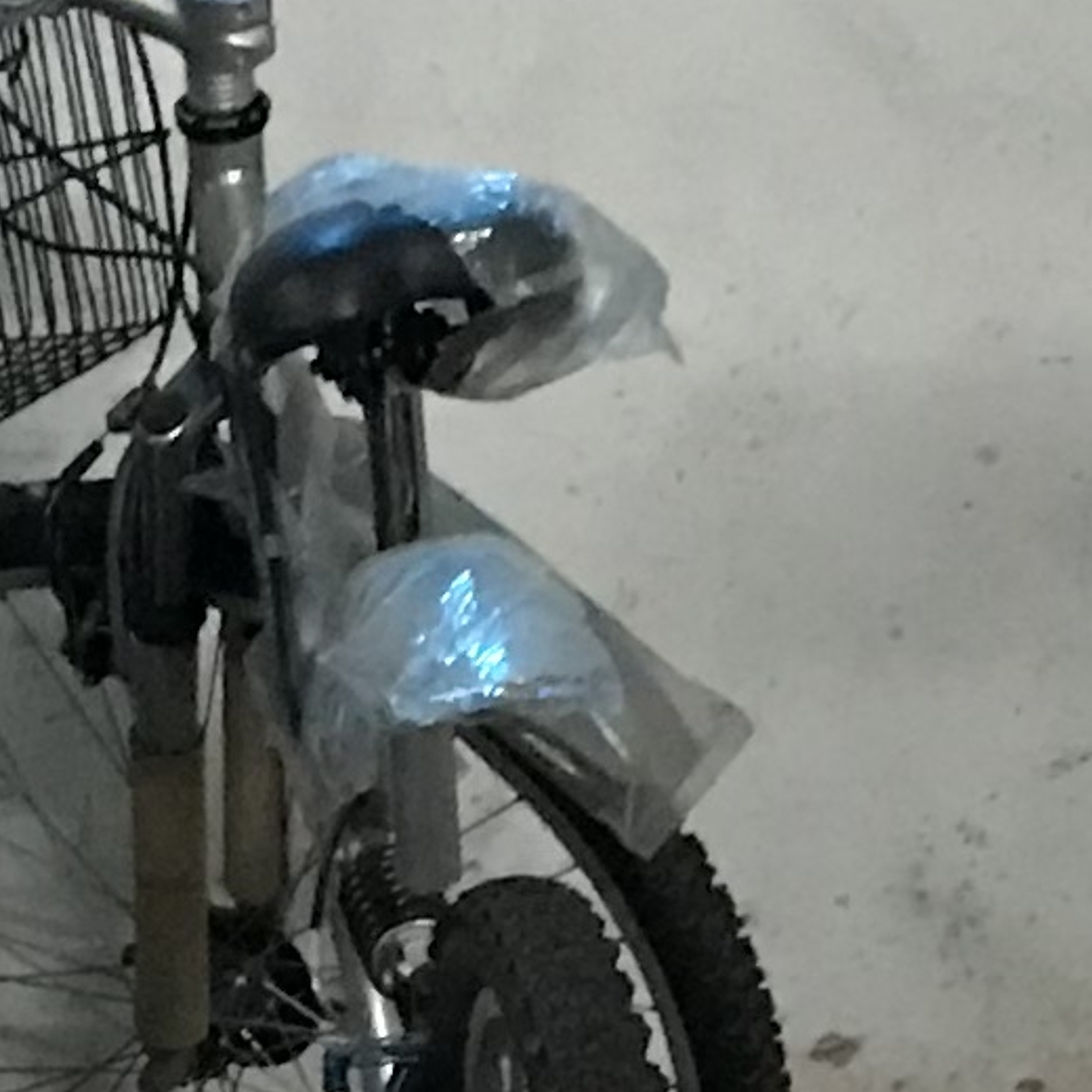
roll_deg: +1.8
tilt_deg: -16.3
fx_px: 6853
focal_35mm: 192
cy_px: 926
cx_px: -622
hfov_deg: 8.9
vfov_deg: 9.1
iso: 100
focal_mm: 3.99
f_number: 1.8
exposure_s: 1/4
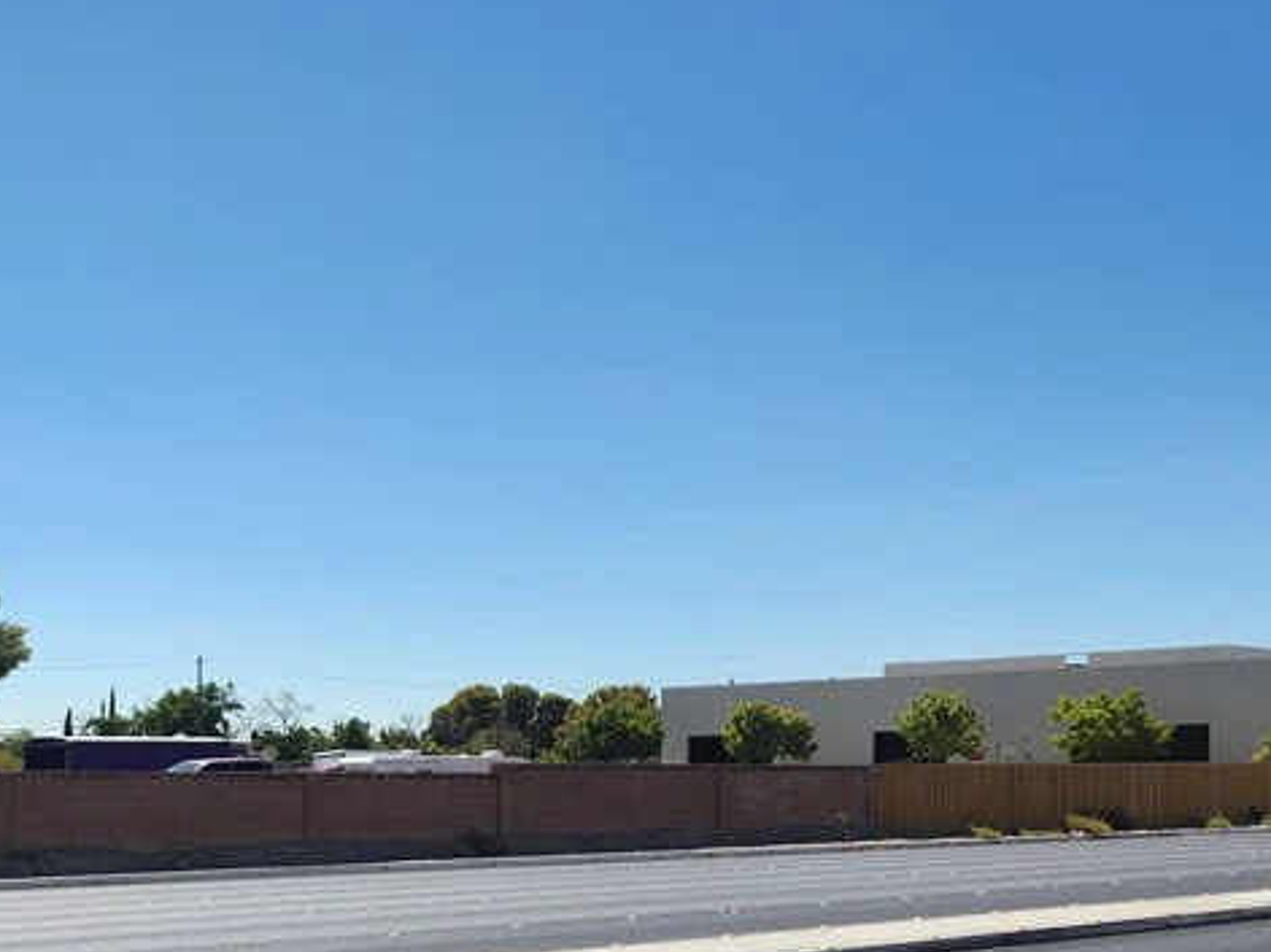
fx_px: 1835
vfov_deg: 28.5
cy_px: 763
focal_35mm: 50
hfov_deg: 35.7
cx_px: 108
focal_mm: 6.4
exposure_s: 1/1480
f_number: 1.8
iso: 12
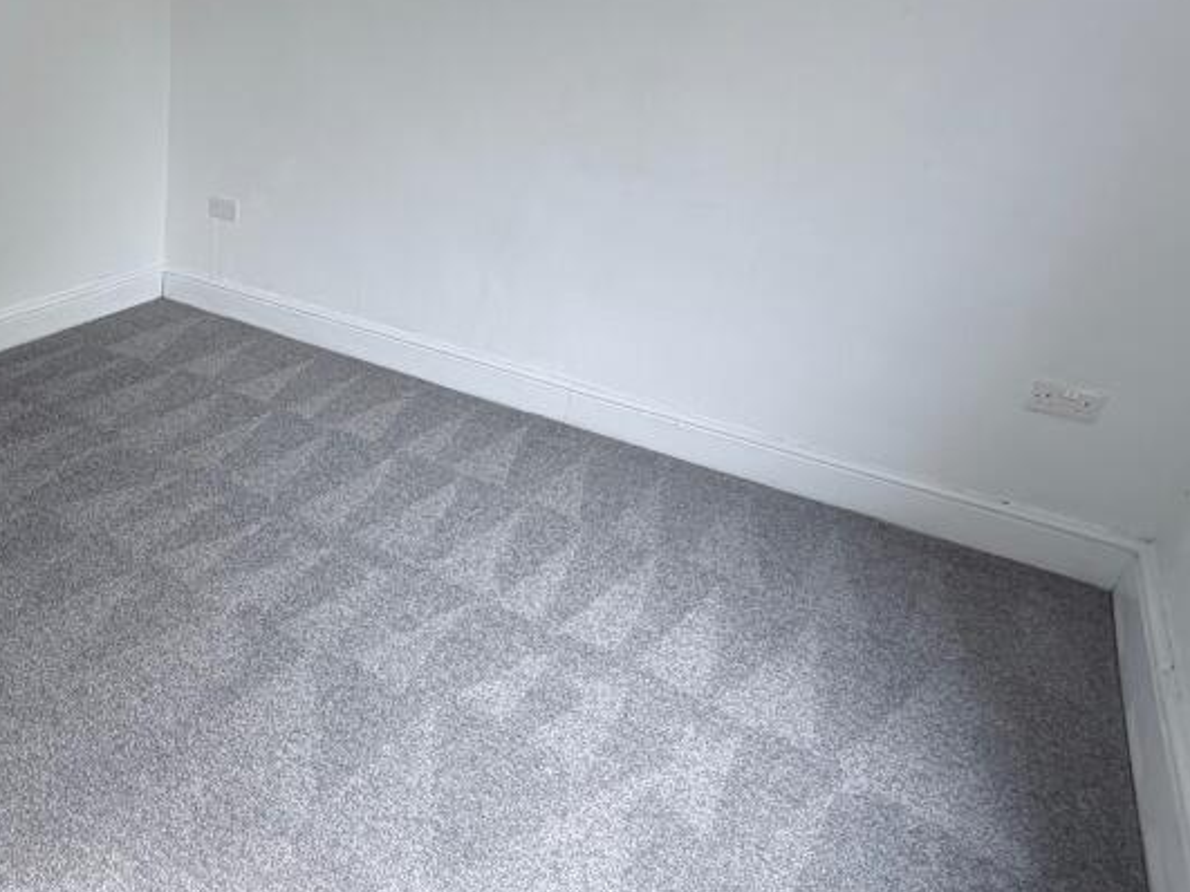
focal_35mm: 27
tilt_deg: -26.8
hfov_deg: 58.7
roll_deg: -4.1
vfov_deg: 51.3
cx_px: 188
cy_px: 450
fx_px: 928
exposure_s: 1/121
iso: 100
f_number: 2.2
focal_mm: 2.22
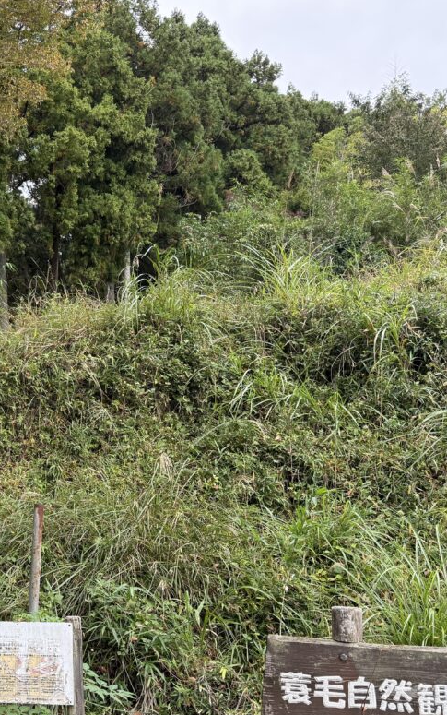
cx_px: 41
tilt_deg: +9.4
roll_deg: +0.8
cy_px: 411
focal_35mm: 42
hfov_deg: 29.3
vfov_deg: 47.0
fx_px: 818
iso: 100
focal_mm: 6.76
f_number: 1.78
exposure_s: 1/689
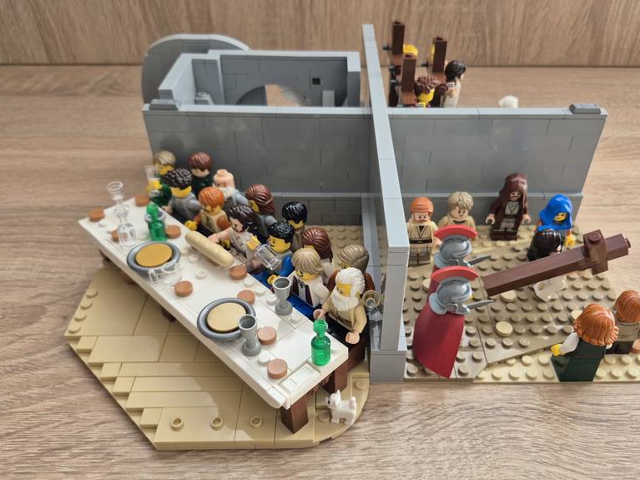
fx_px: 499
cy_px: 253
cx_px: 355
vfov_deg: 51.3
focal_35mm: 27
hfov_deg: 65.1
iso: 80
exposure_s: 1/180
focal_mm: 5.4
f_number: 1.8
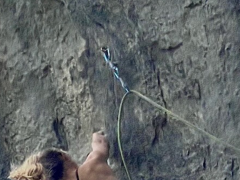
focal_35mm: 240
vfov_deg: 6.2
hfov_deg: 8.2
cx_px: 183
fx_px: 1664
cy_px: 203
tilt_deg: +53.0
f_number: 2
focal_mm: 6
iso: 20
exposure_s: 1/1453
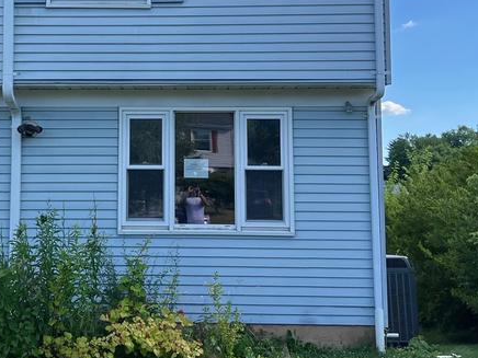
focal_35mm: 61
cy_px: 94
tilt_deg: +6.3
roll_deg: +0.2
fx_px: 842
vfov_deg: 23.8
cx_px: 141
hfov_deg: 31.3
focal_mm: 5.7
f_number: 1.5
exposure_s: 1/2123
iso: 50
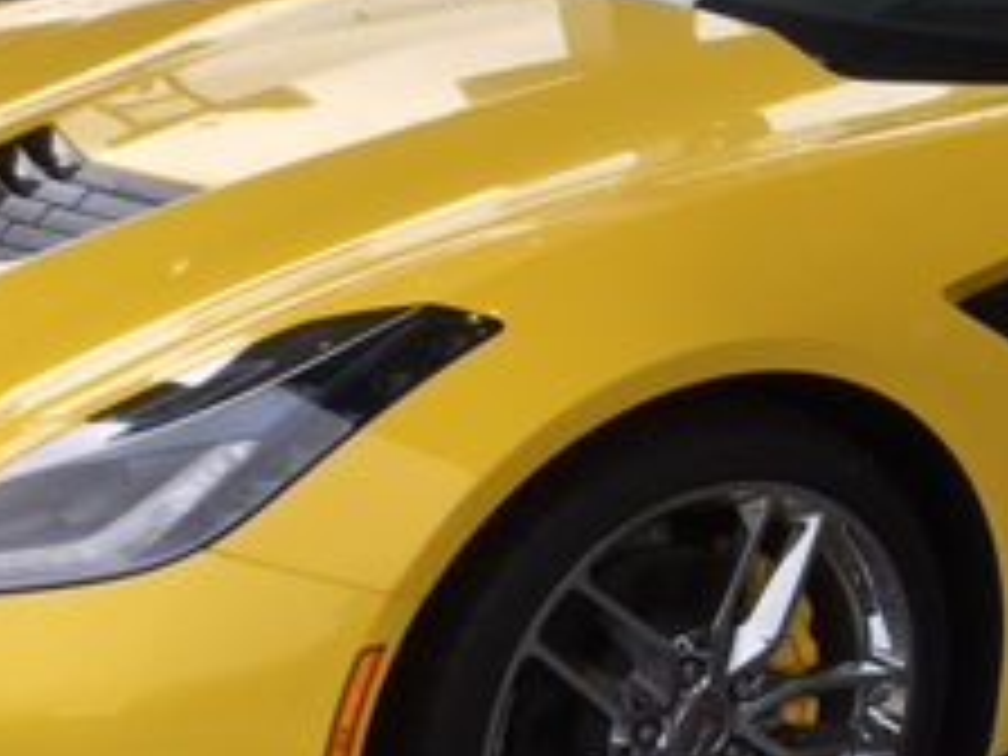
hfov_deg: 23.0
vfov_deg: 17.8
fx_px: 2417
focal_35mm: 83
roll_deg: +0.3
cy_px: 446
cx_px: 909
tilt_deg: -20.7
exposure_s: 1/506
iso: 25
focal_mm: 4.15
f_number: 2.2
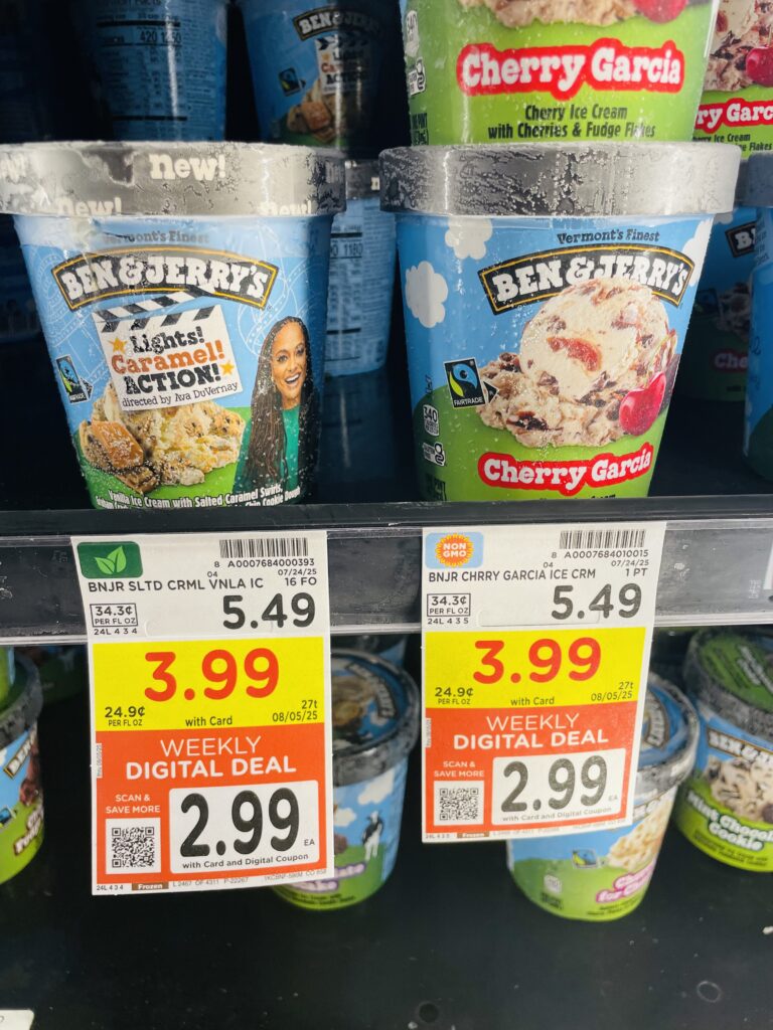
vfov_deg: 67.3
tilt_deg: -23.1
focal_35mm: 26
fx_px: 774
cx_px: 386
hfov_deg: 53.1
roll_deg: +0.5
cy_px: 515
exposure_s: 1/120
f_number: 1.6
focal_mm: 4.2
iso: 64
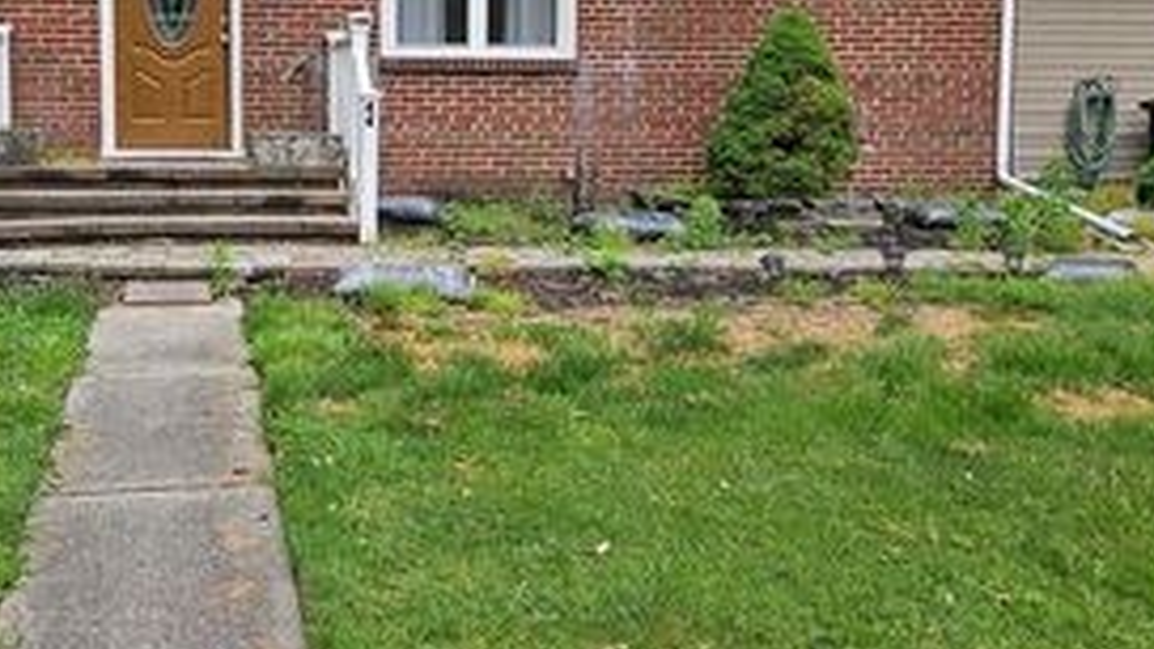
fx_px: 1408
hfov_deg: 44.3
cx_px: 445
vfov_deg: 25.7
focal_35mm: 46
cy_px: 180
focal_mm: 5.4
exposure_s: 1/143
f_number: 1.8
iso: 25
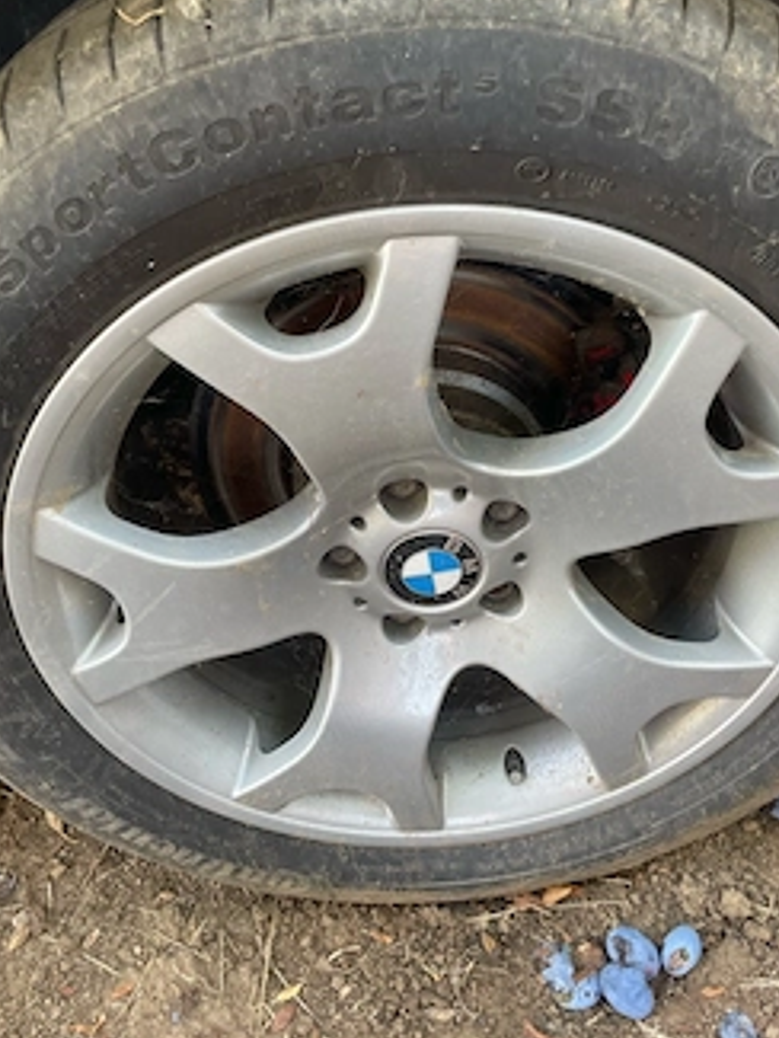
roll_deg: +7.6
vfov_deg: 56.8
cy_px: 501
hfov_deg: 44.1
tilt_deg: -42.6
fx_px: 960
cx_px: 428
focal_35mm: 32
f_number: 1.6
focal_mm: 4.2
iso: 100
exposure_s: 1/121
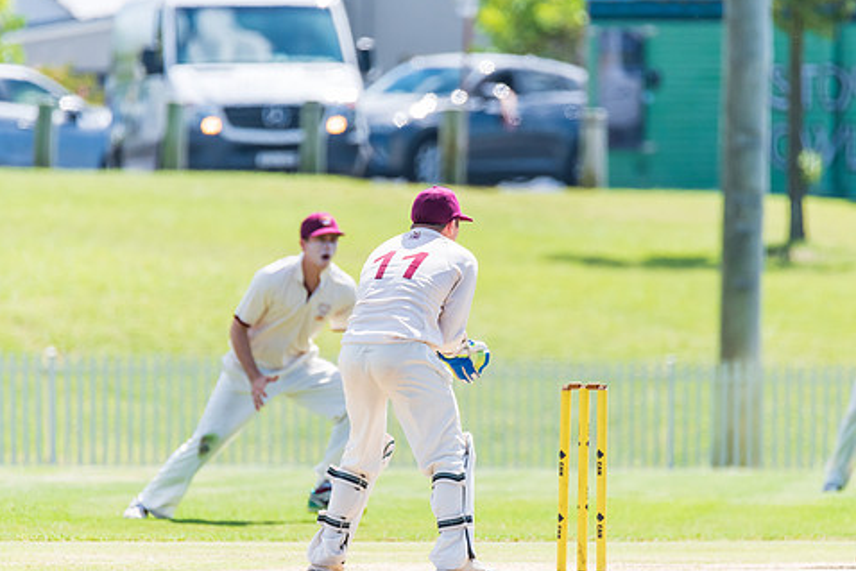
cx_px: 473
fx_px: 17980
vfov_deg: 1.8
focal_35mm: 756
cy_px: 336
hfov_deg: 2.7
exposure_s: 1/2000
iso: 640
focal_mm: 600
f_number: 6.3
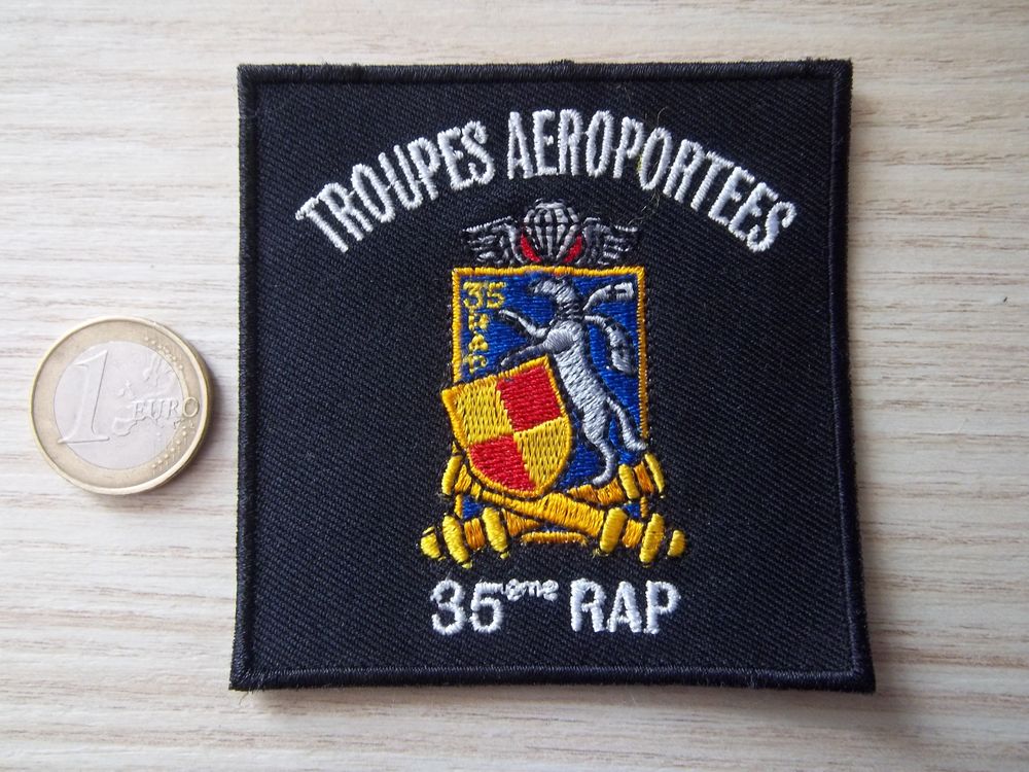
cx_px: 514
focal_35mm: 28
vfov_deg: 49.7
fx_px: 832
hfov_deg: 63.4
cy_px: 386
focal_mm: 5.05
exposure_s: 1/25
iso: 160
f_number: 3.5
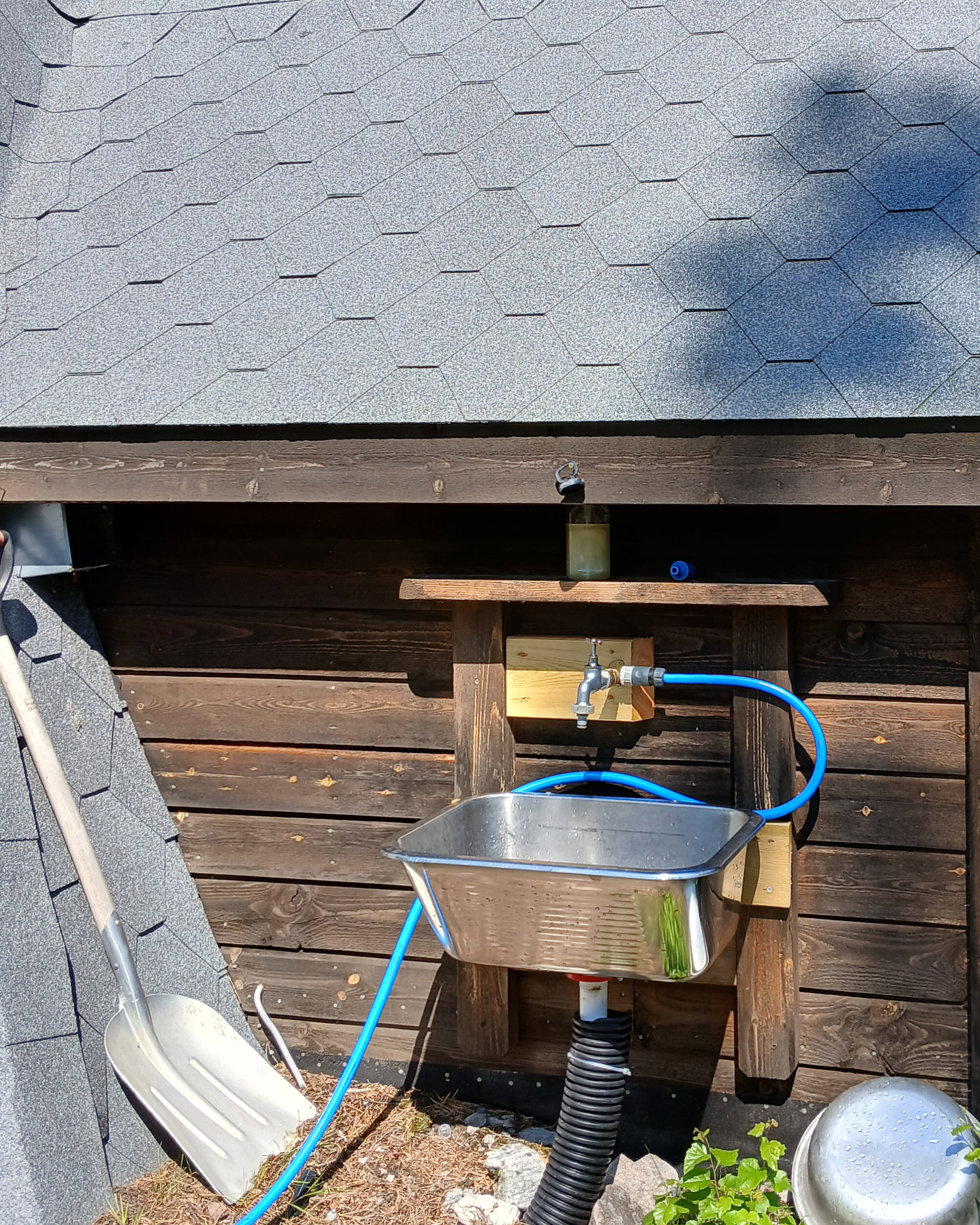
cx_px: 706
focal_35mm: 41
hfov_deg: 35.8
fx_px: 1486
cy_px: 503
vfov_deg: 44.6
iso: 20
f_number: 1.8
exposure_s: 1/253
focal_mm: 3.98
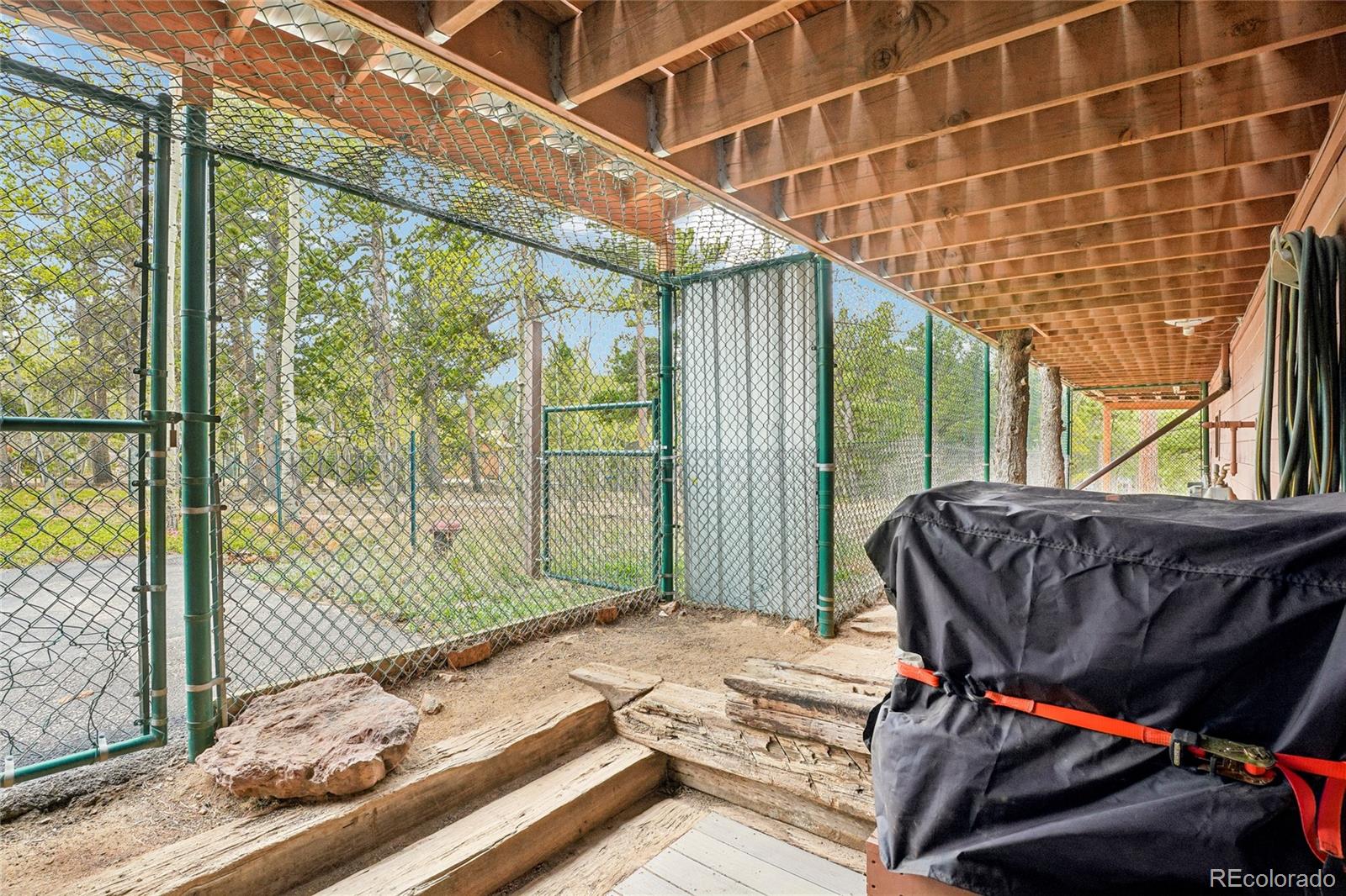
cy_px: 448
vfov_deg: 72.0
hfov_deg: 95.0
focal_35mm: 16
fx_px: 617
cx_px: 673
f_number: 8
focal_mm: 11
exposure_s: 1/45
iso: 100
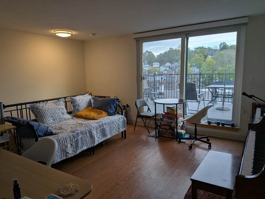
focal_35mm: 24
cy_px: 100
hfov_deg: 71.6
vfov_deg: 56.8
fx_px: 184
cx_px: 132
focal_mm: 4.53
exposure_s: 1/120
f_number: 1.7
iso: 25
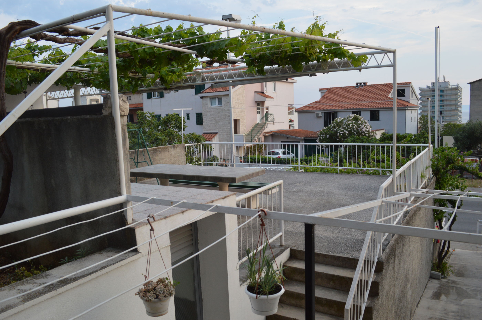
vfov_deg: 47.9
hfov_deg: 67.4
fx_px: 361
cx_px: 241
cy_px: 160
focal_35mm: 27
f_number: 5.6
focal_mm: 18
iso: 360
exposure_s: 1/125
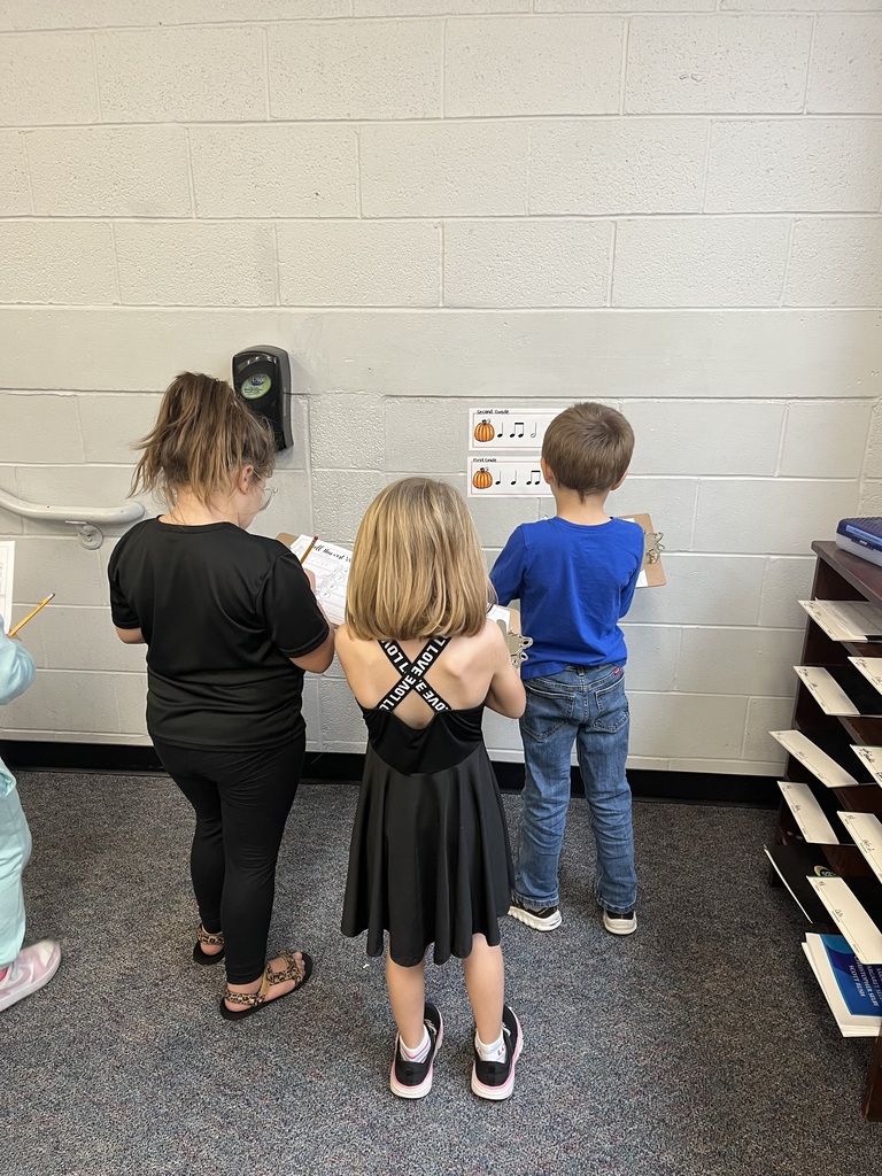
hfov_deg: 53.1
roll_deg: -0.9
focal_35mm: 26
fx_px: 883
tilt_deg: -18.0
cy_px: 588
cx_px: 441
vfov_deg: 67.3
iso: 160
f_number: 1.6
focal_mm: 5.1
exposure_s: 1/60
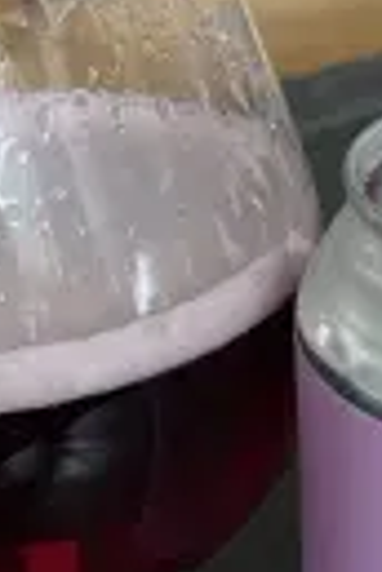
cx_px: 240
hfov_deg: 16.2
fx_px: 1337
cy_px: 452
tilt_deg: -32.6
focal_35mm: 84
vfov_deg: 23.8
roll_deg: +3.6
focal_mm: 4.25
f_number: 1.8
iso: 500
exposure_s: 1/33
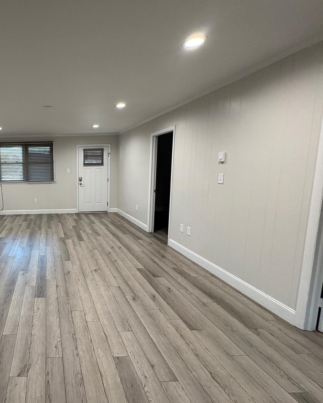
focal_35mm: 19
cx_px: 49
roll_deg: +0.7
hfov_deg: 62.6
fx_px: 227
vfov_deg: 83.3
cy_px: 199
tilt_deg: -7.0
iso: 250
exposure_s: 1/60
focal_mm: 2.22
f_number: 2.2
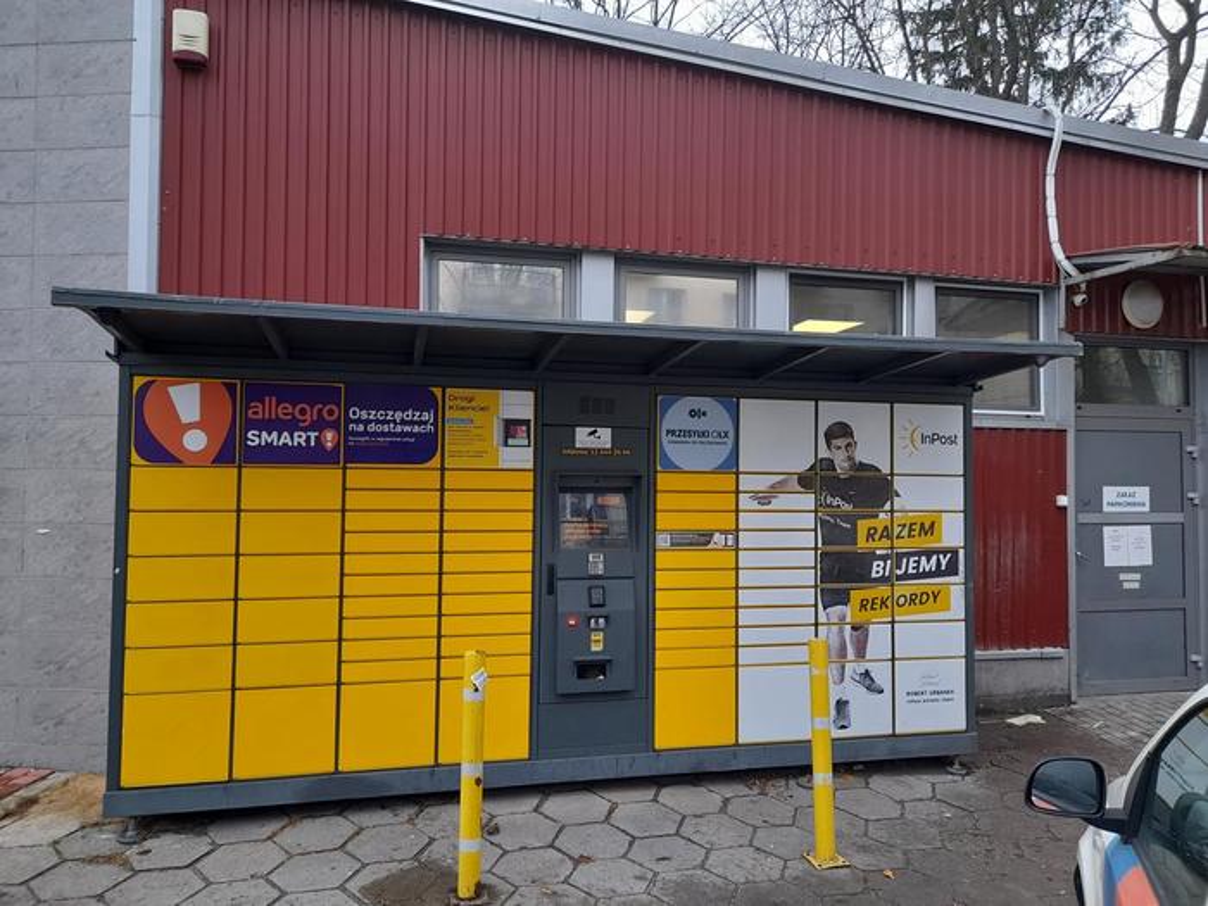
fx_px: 872
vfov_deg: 54.9
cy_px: 453
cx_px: 604
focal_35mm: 25
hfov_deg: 69.4
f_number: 2
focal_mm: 4.6
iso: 80
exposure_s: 1/50
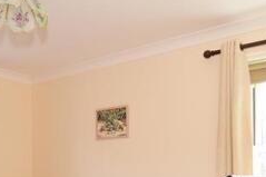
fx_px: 335
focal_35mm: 45
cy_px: 184
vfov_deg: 27.6
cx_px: 119
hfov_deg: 43.2
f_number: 5.6
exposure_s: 1/40
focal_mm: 11
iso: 400
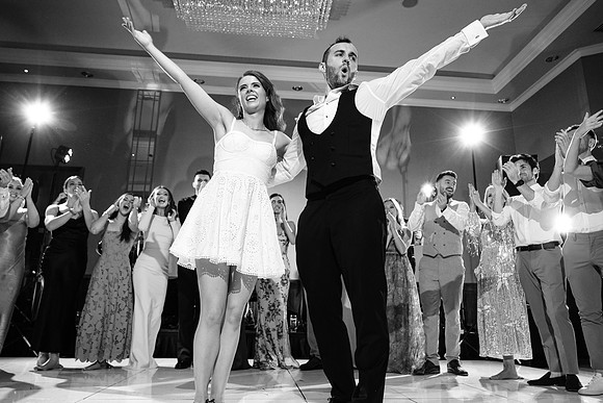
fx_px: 434
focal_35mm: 26
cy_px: 202
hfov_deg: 69.6
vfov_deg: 49.7
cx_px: 301
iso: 640
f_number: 2.8
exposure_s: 1/160
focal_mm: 16
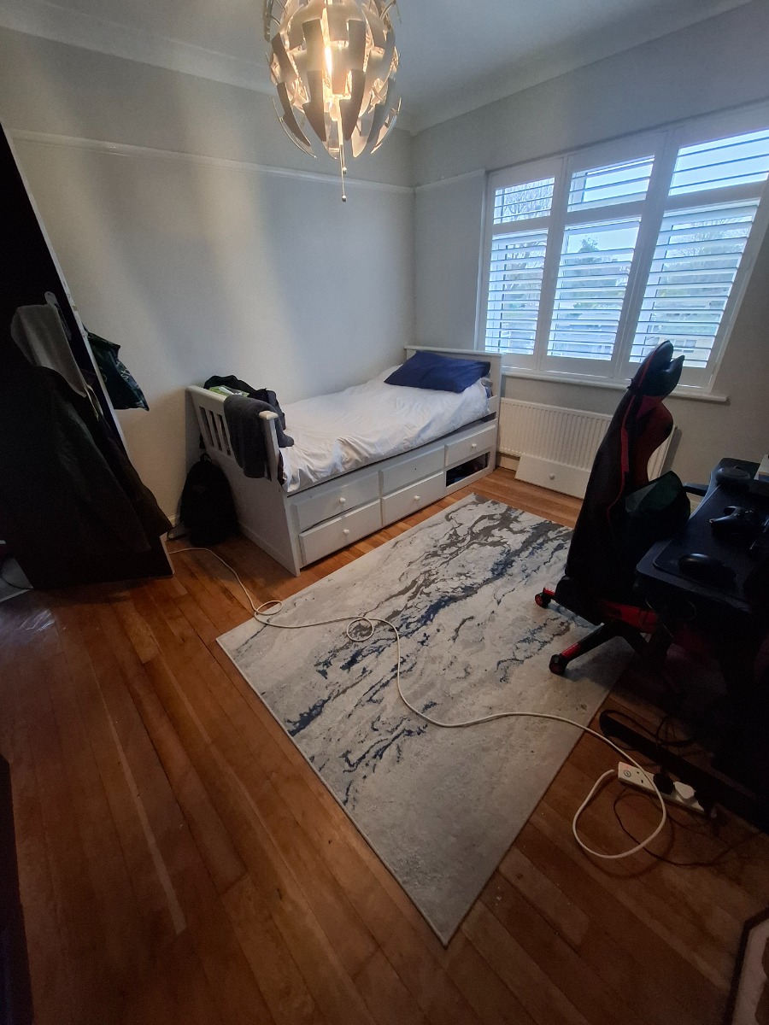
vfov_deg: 106.2
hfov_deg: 89.9
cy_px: 512
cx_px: 384
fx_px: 385
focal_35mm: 13
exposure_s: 1/25
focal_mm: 1.74
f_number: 2.2
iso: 250
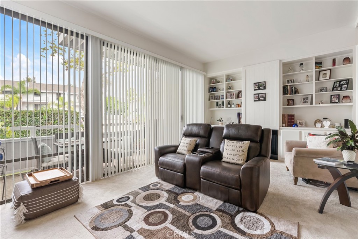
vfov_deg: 73.8
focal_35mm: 16
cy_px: 120
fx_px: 159
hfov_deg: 96.7
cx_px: 179
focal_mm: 16
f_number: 9
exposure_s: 1/10
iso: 100
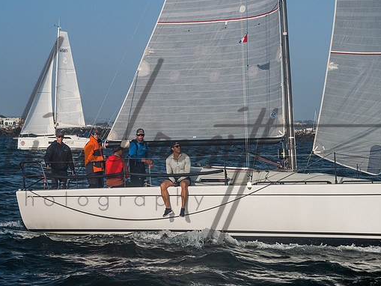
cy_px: 77
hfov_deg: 19.8
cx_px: 139
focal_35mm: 99
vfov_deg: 14.9
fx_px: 1090
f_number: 8
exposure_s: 1/1250
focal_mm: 55
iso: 400
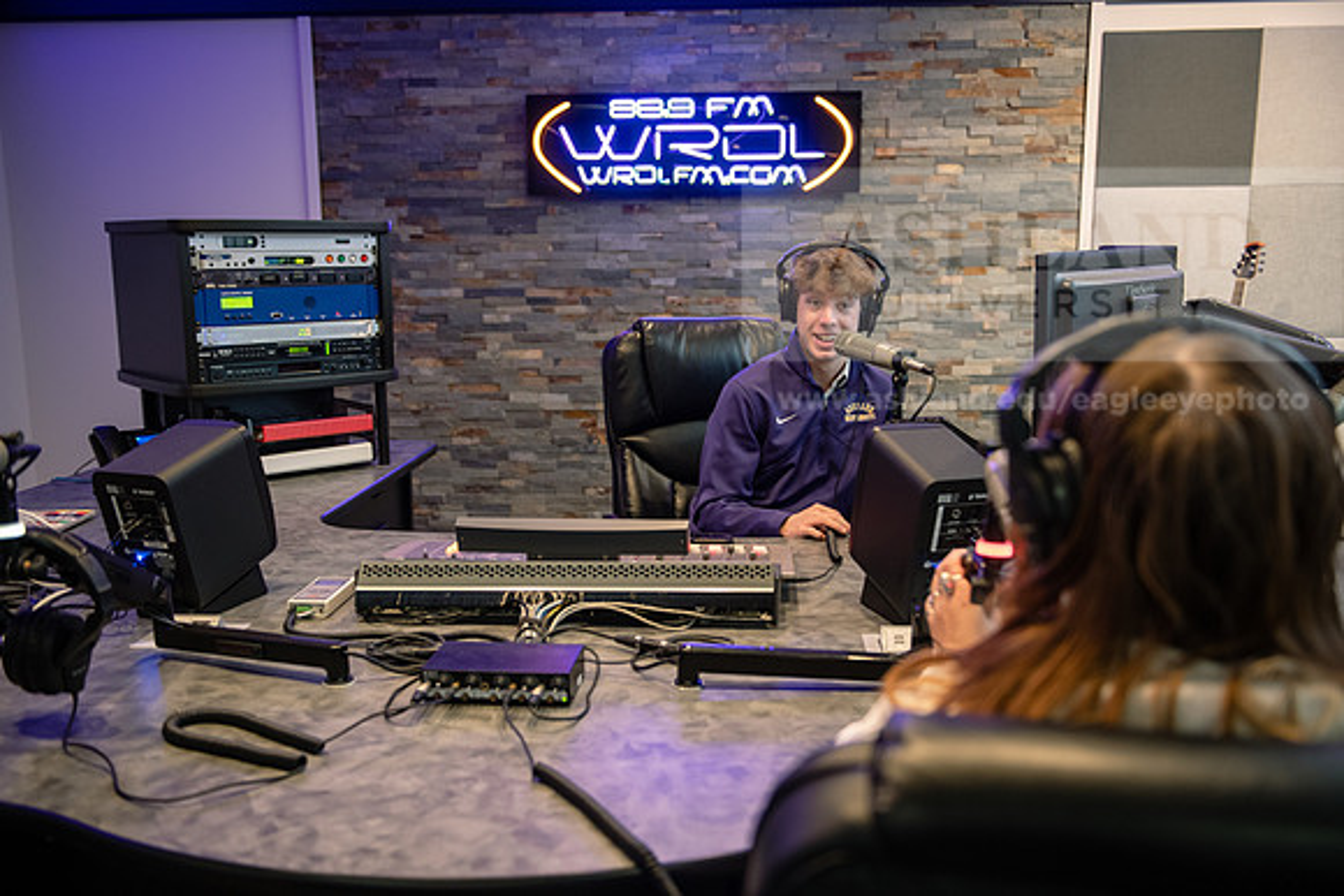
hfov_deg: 58.7
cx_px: 672
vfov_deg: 41.1
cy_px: 448
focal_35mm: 32
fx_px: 1195
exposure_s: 1/60
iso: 1000
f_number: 2.8
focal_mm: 32
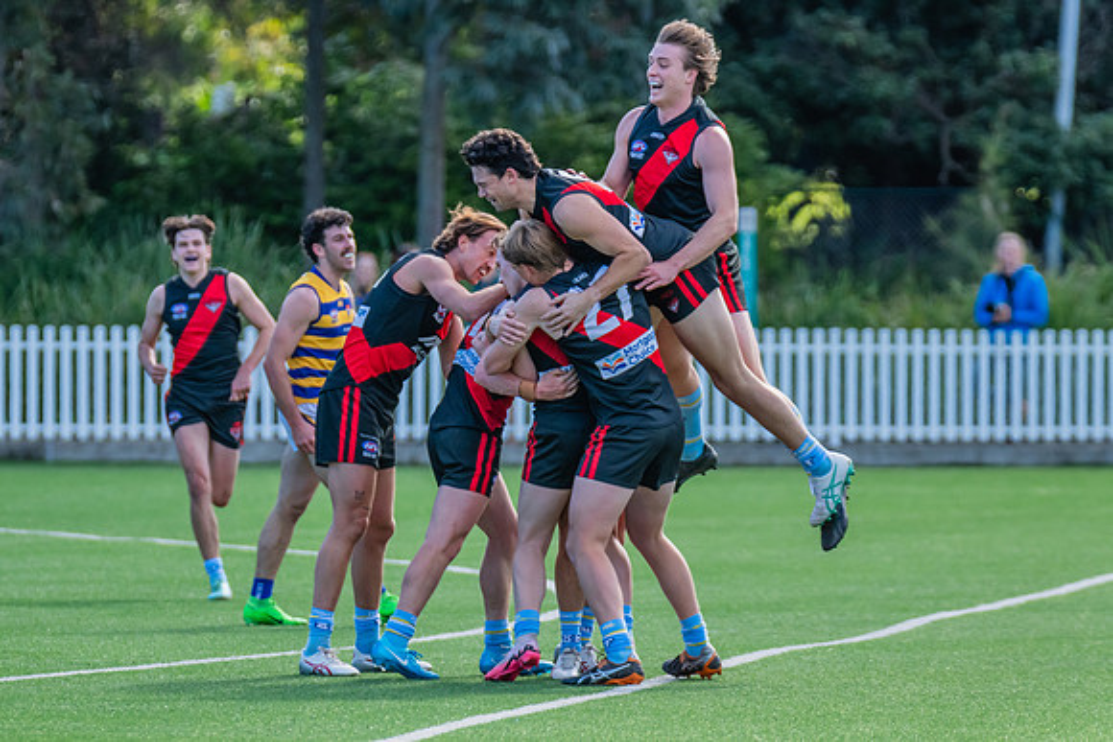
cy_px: 384
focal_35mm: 480
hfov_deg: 4.3
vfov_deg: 2.9
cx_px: 434
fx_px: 14853
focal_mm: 380
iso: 1100
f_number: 5.6
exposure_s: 1/1250
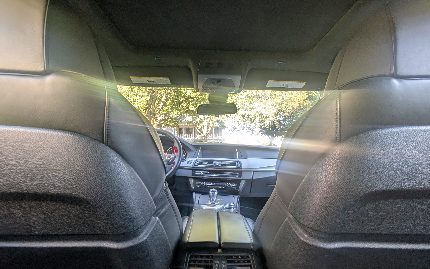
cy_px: 140
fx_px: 164
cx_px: 218
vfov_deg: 78.6
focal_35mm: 14
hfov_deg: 105.3
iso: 37
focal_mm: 2.23
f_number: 1.95
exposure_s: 1/50
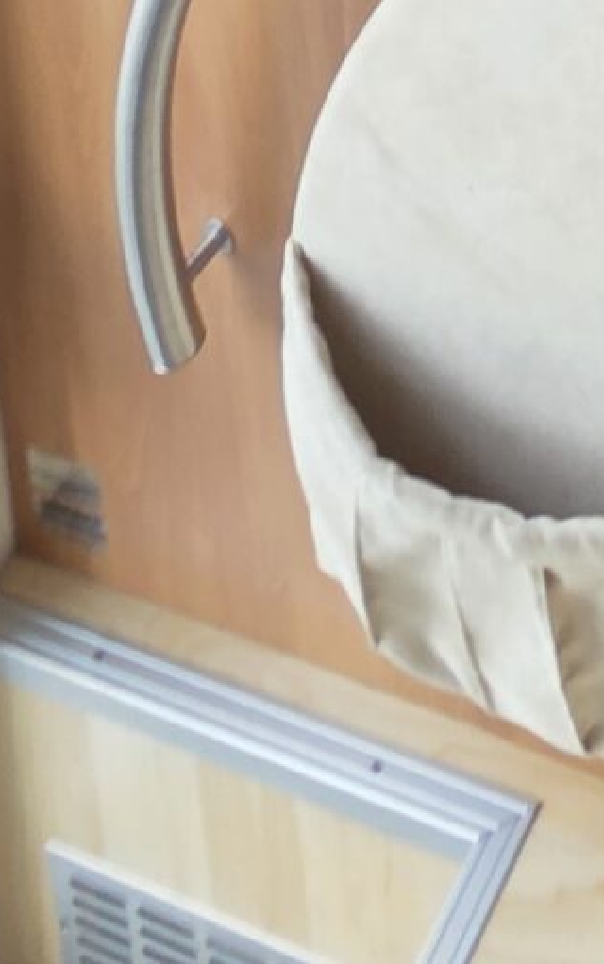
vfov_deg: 15.2
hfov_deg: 16.6
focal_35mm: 69
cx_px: 985
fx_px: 1815
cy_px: -1360
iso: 50
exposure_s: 1/109
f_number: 2.2
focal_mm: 2.2
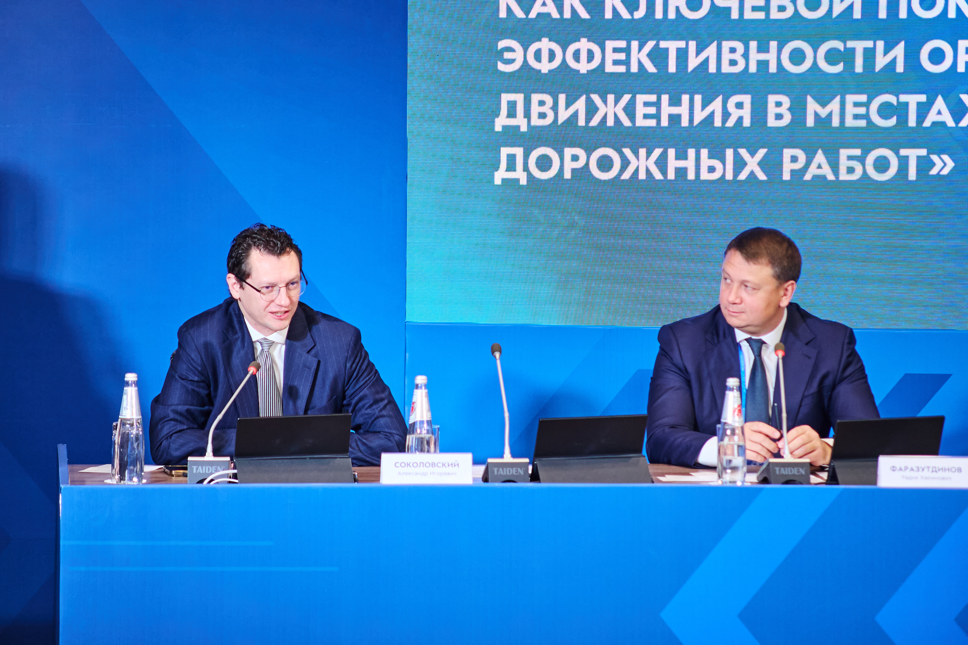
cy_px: 322
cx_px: 484
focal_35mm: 225
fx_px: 6050
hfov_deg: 9.1
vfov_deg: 6.1
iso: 1600
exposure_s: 1/160
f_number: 4
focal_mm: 150
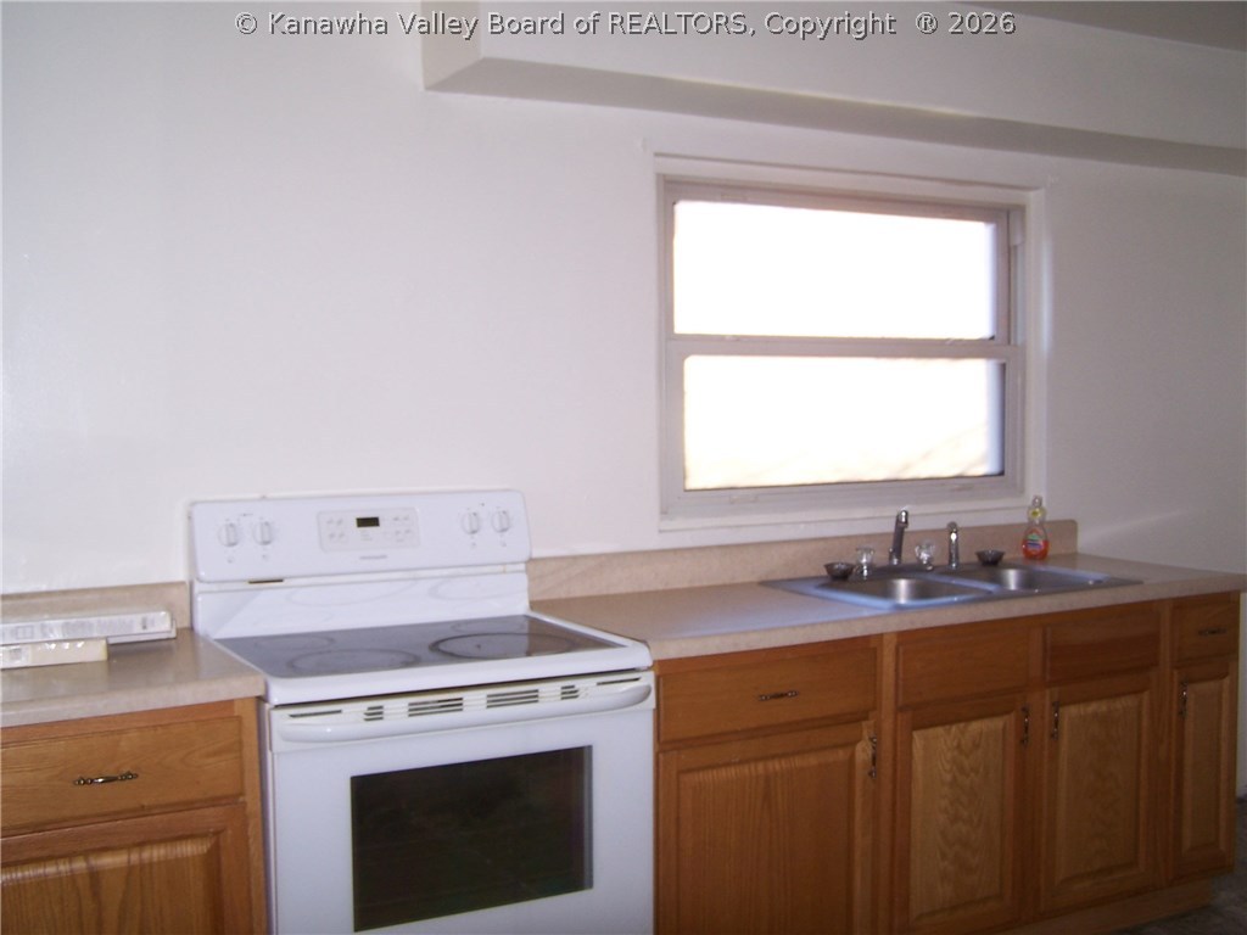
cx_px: 624
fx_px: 1369
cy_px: 468
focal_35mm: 38
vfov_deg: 37.7
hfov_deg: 49.0
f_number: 2.8
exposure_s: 1/60
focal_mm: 6.3
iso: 80
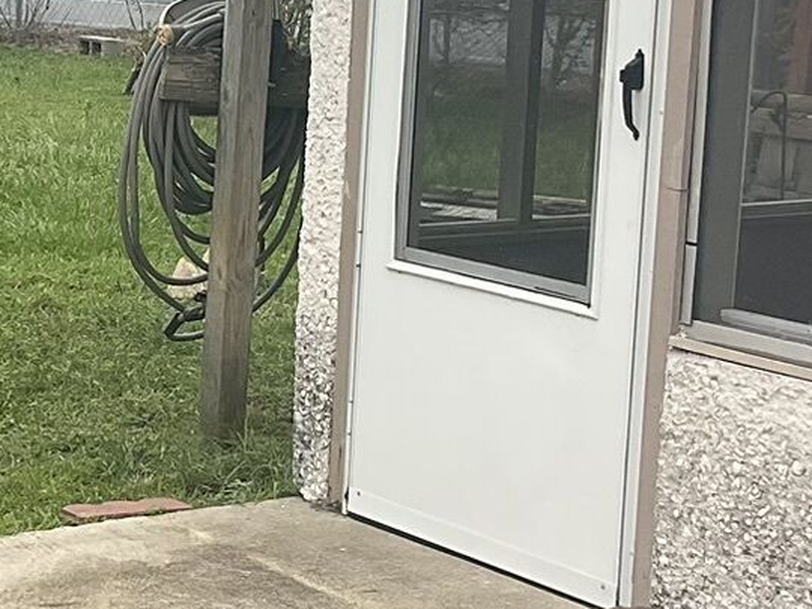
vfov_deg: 13.5
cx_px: -71
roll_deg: -0.9
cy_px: 343
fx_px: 2580
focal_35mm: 110
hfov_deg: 17.3
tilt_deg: -10.7
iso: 16
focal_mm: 3
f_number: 1.8
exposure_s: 1/580
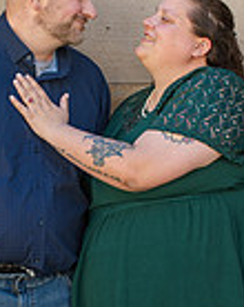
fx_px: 968
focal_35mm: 107
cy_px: 229
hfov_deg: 14.3
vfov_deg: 17.9
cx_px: 88
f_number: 3.2
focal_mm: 35
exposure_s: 1/320
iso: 140
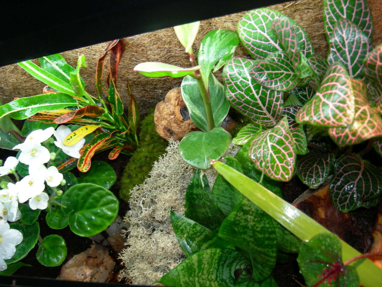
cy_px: 144
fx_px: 486
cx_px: 191
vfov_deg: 32.9
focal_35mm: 44
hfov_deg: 42.9
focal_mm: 9.1
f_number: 2.9
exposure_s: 1/27
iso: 64
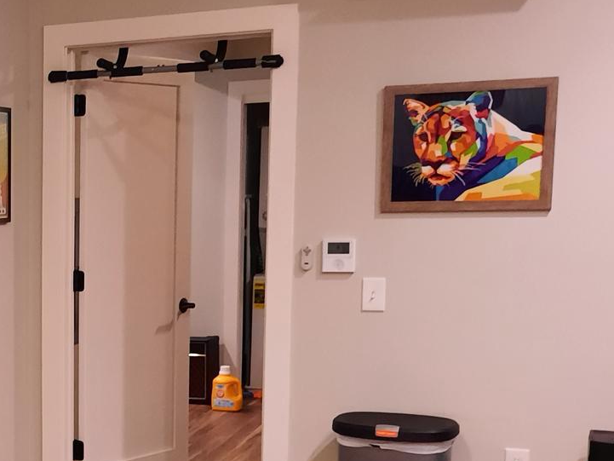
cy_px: 364
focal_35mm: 71
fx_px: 1260
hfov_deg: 24.7
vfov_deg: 20.5
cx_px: -128
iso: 400
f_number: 2
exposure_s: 1/30
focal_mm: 4.6
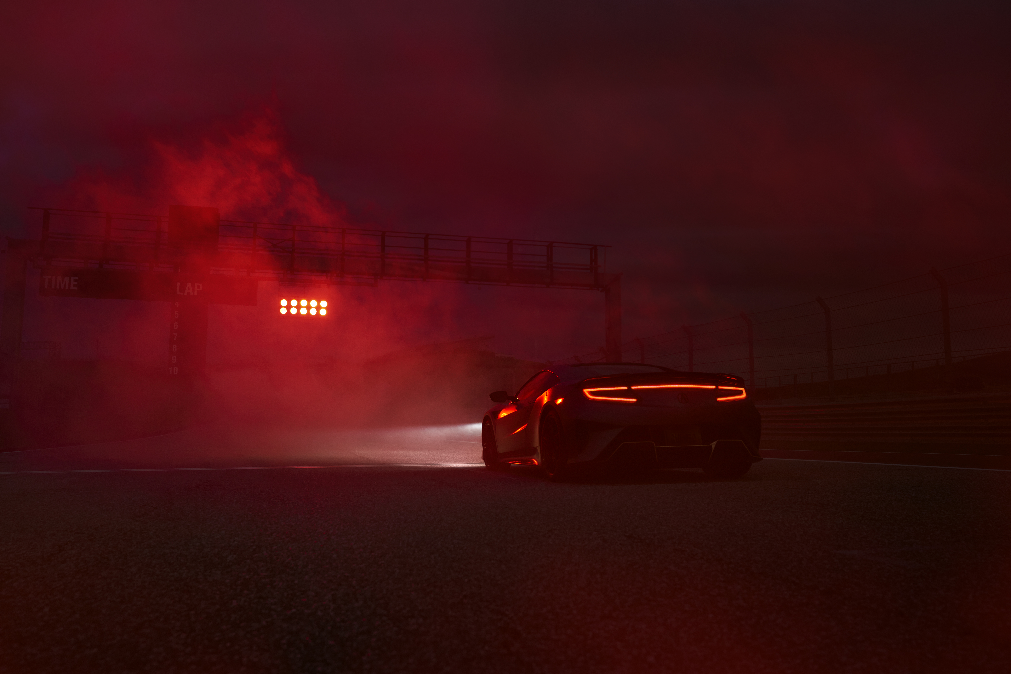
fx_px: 842
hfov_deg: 61.9
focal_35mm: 30
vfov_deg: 43.6
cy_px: 337
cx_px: 506
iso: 640
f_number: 4
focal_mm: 30
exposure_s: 1/8
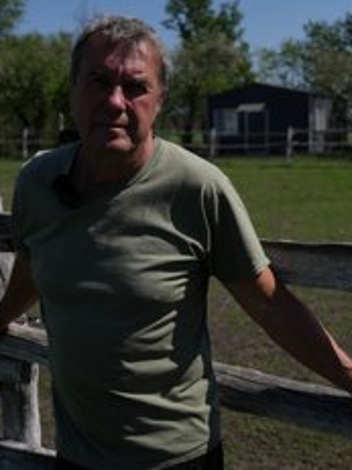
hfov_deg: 29.0
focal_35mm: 50
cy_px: 225
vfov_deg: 38.2
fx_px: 679
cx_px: 218
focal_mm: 30
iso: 100
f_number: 4
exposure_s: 1/3200
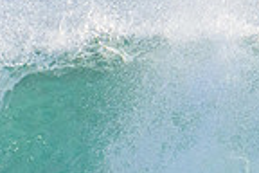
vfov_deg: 0.3
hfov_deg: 0.5
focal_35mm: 4406
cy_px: 258
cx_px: 10
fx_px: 31696
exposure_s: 1/2000
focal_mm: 800
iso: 2000
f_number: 13
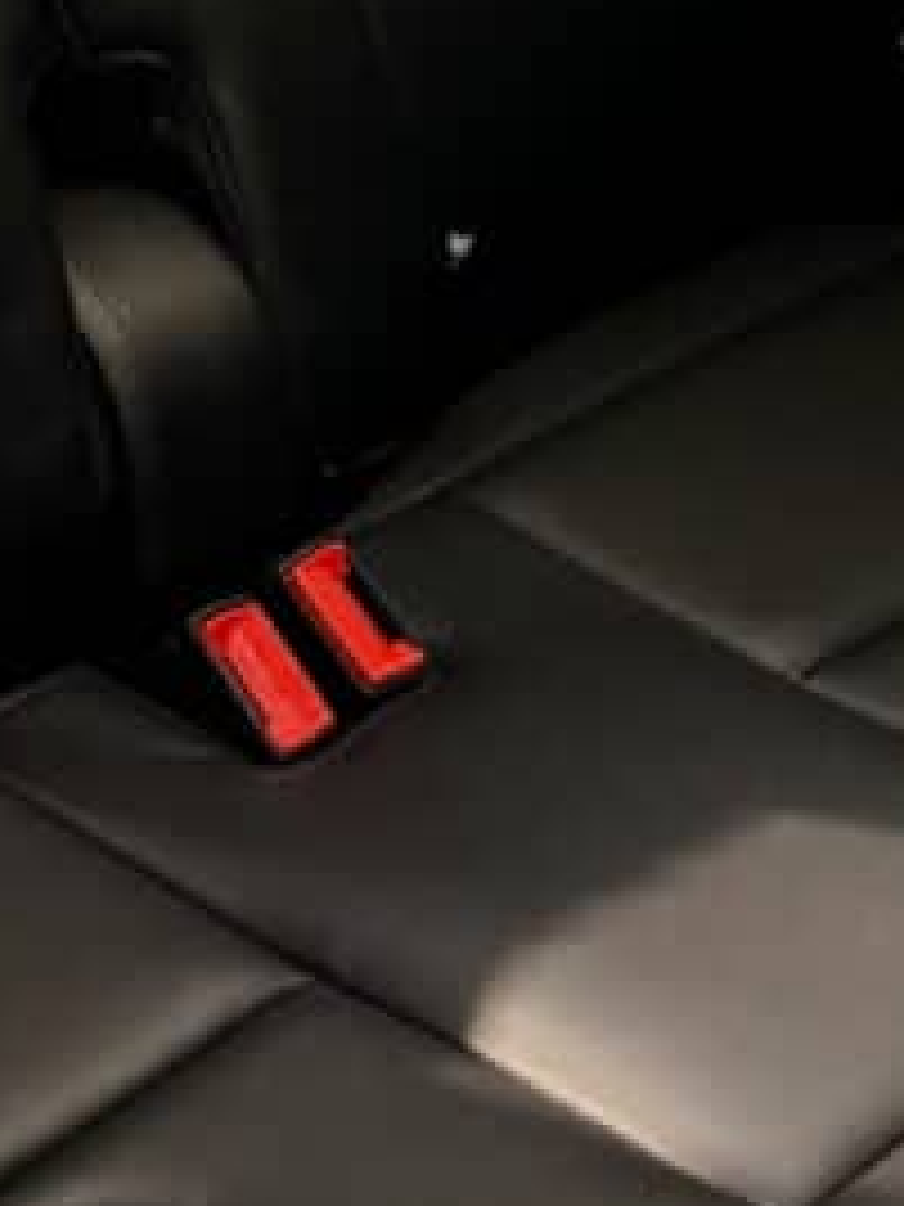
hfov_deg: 14.9
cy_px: -160
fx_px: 3308
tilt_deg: -19.8
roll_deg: -0.2
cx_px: -270
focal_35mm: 95
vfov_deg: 19.7
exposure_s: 1/29
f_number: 1.78
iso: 1000
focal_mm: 6.76
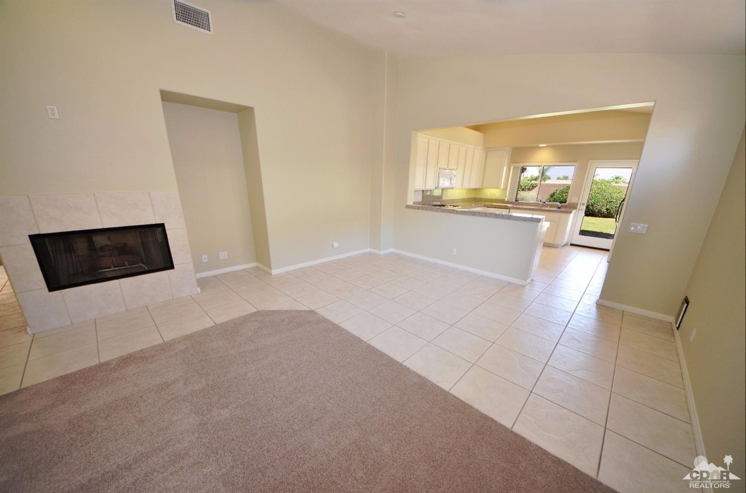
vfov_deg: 89.7
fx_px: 248
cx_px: 373
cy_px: 246
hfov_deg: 112.8
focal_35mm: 12
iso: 100
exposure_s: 1/60
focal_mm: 8
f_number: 8
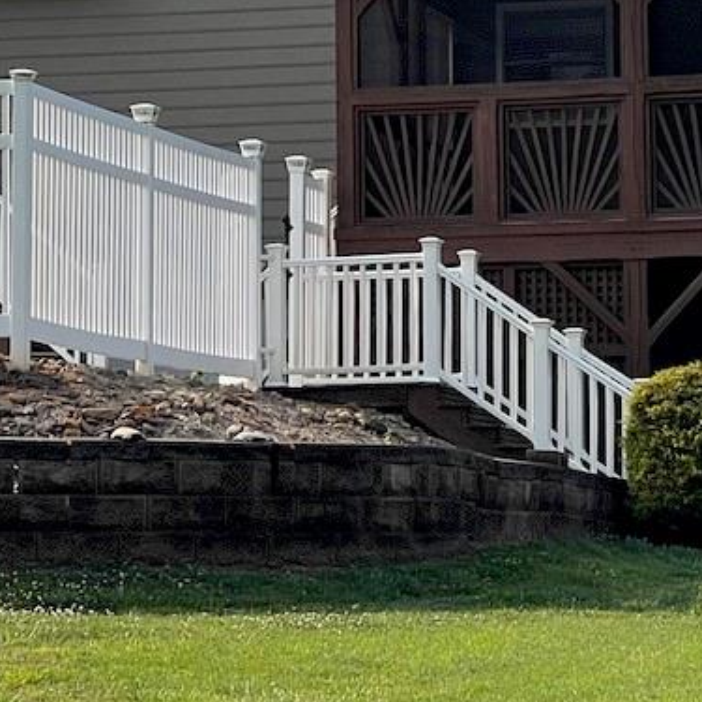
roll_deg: +0.4
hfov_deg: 9.1
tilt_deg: +7.5
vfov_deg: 9.0
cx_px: 354
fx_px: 4428
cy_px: 75
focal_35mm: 193
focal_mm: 7.5
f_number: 2.2
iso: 20
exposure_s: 1/1410
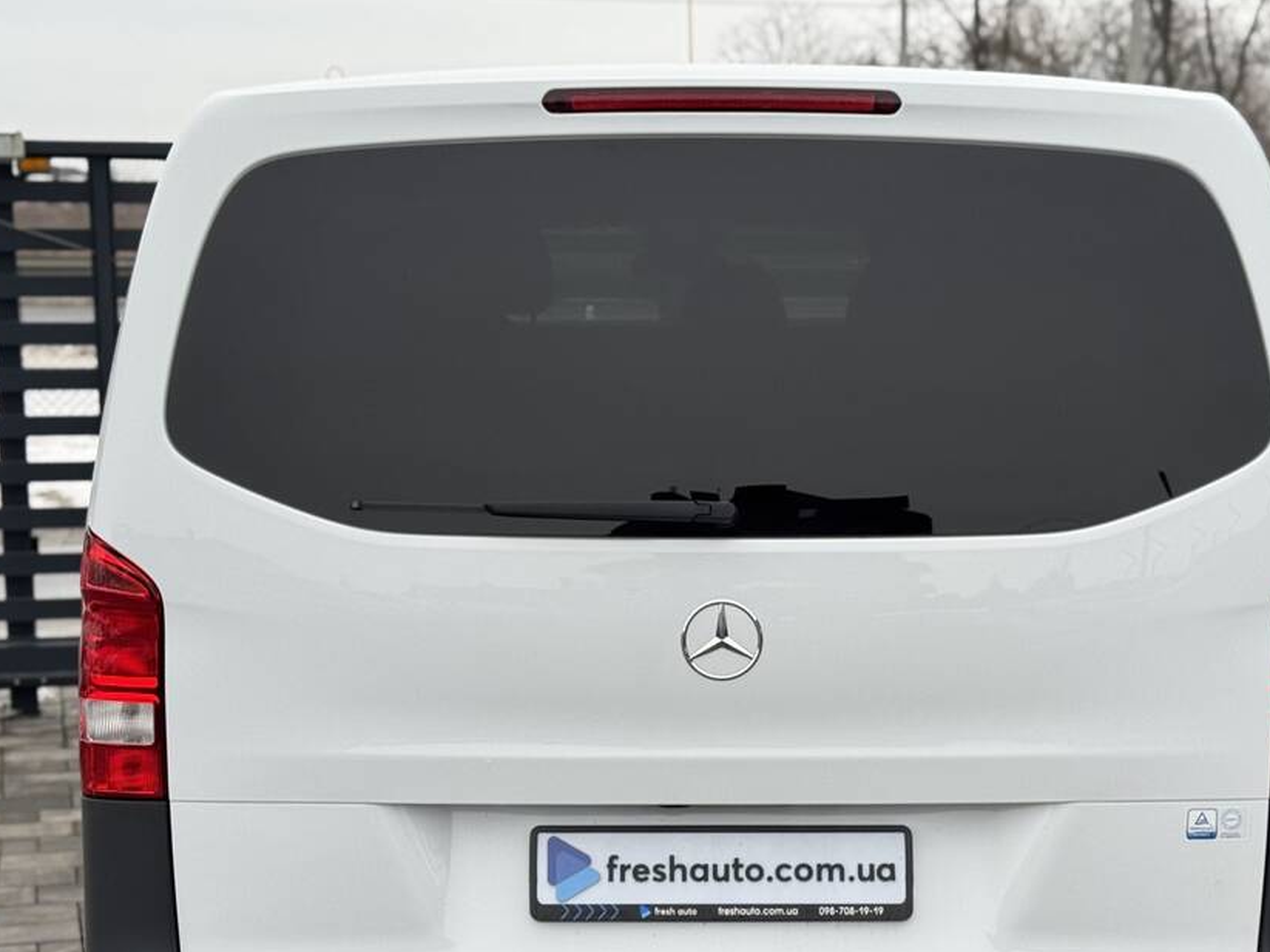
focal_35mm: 70
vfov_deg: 20.9
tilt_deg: -8.4
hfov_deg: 27.8
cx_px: 710
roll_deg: +0.0
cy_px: 630
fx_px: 2568
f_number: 1.78
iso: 64
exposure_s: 1/540
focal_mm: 6.76
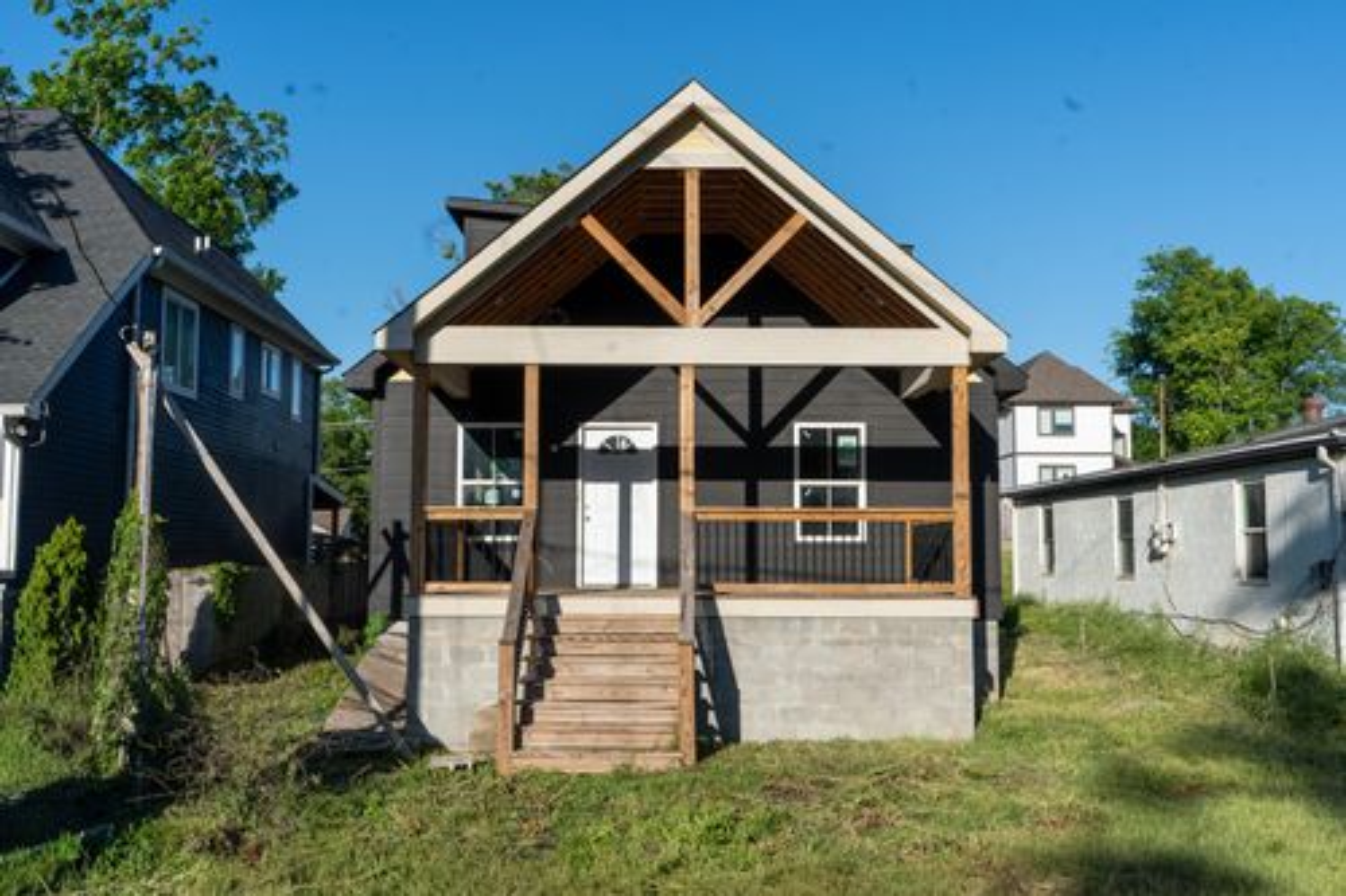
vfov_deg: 38.9
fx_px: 1271
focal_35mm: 34
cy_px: 448
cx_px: 673
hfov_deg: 55.8
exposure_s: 1/200
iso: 100
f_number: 10
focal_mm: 34
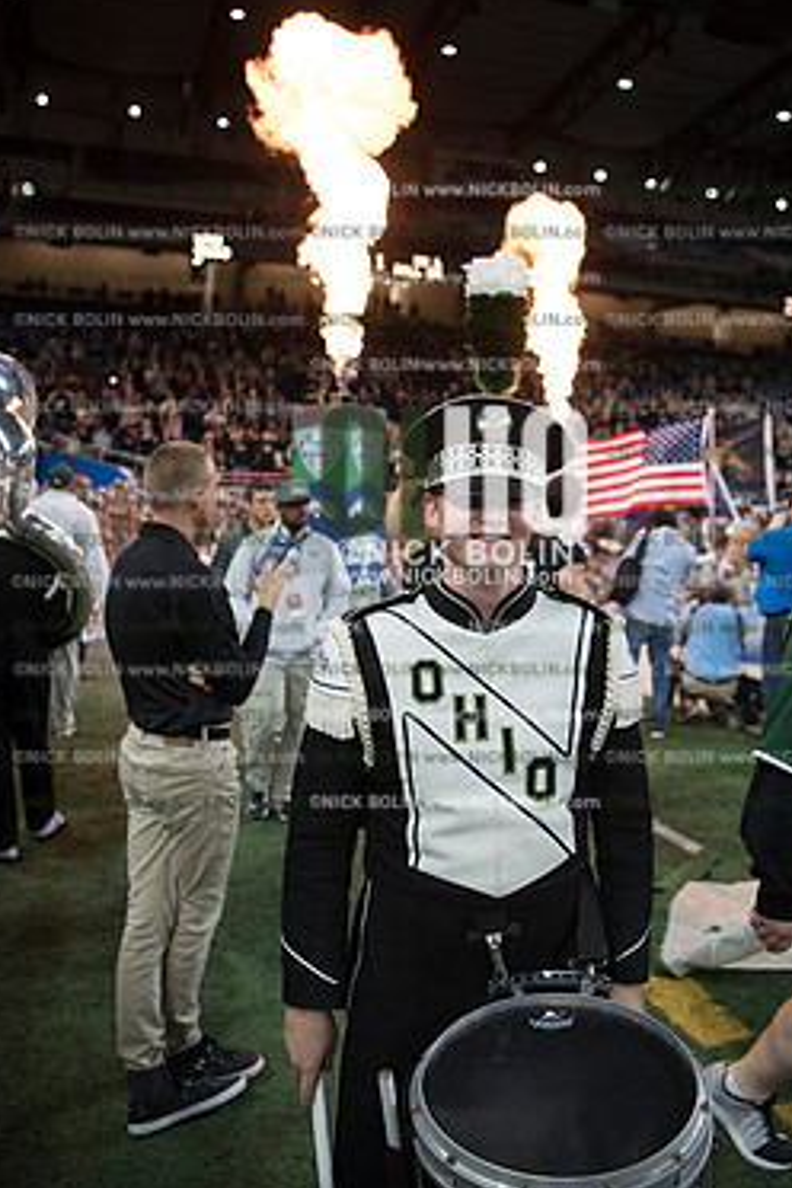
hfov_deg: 44.8
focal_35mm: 29
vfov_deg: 63.3
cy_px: 495
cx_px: 453
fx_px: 957
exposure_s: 1/1250
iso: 1250
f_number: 2.8
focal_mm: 24
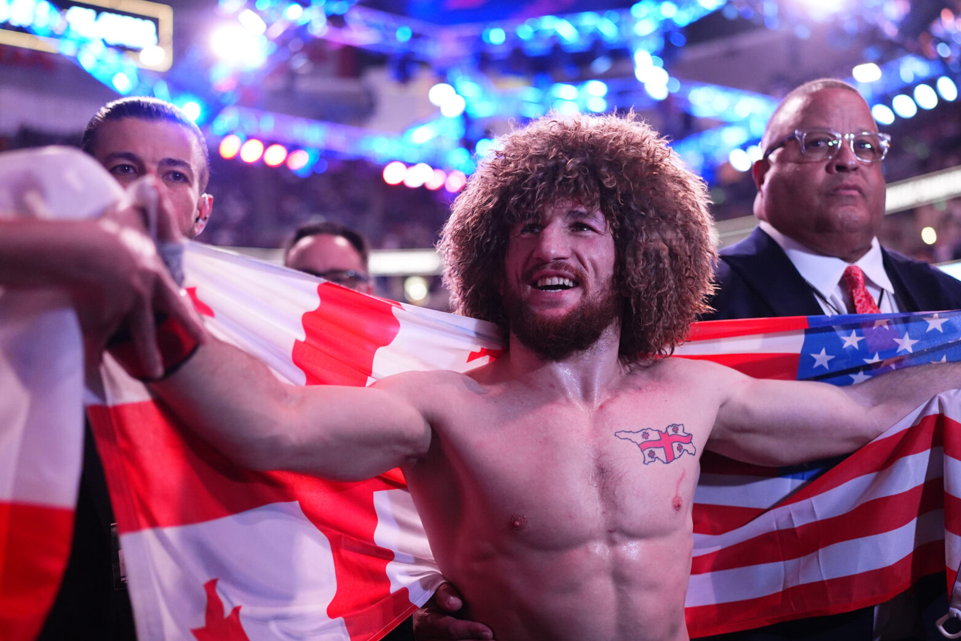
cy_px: 381
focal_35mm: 43
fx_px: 1148
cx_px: 516
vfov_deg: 31.1
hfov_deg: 45.4
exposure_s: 1/640
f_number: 1.6
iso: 3200
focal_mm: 35
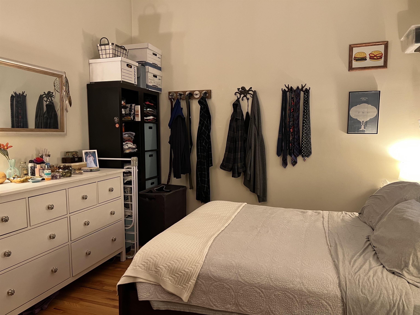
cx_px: 210
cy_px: 158
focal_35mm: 26
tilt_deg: -6.3
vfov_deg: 53.1
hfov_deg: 67.3
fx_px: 315
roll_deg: +0.2
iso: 320
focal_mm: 5.7
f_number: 1.5
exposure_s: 1/60
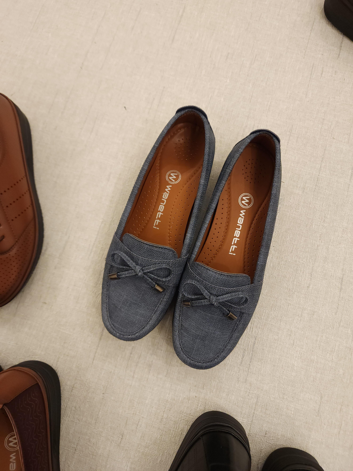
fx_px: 313
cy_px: 236
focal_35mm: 23
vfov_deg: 73.9
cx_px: 176
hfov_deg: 58.9
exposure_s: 1/33
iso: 320
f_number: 1.8
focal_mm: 6.4
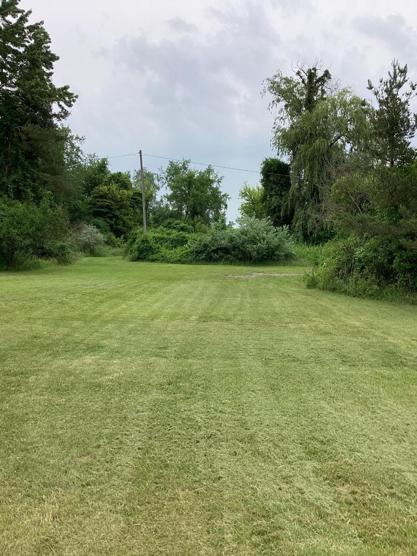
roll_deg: -0.4
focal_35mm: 31
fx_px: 498
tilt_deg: -5.0
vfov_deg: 58.4
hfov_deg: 45.4
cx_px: 208
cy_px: 278
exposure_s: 1/916
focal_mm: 3.3
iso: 25
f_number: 2.4
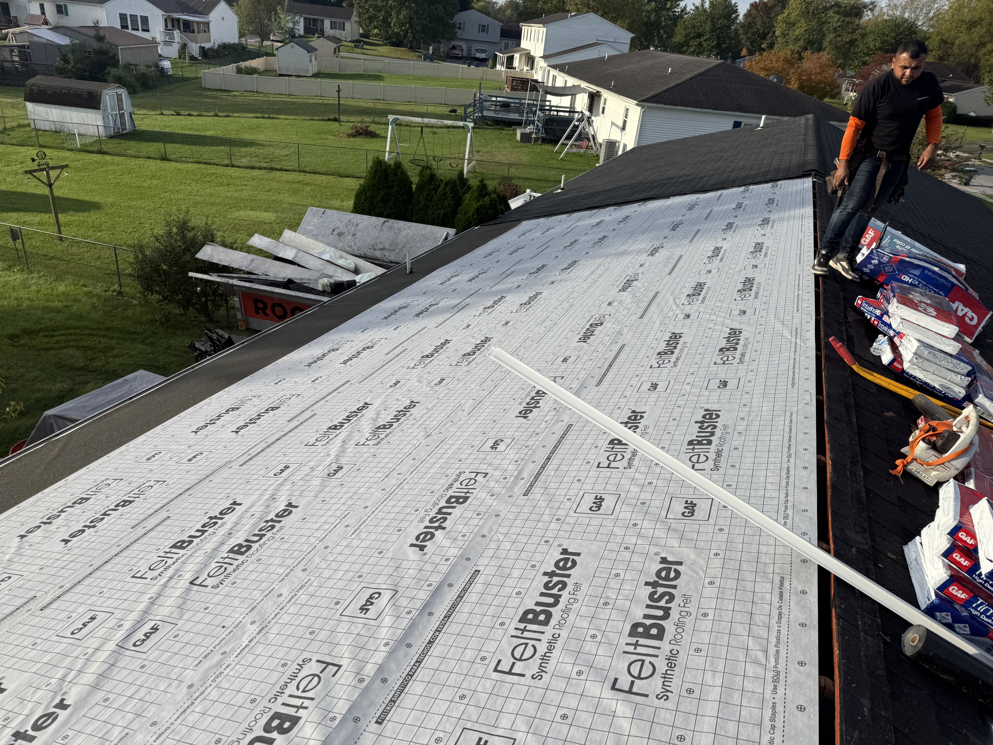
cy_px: 372
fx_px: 688
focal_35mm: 24
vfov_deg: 56.8
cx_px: 496
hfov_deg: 71.6
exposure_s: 1/3759
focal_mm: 6.76
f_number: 1.78
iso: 80
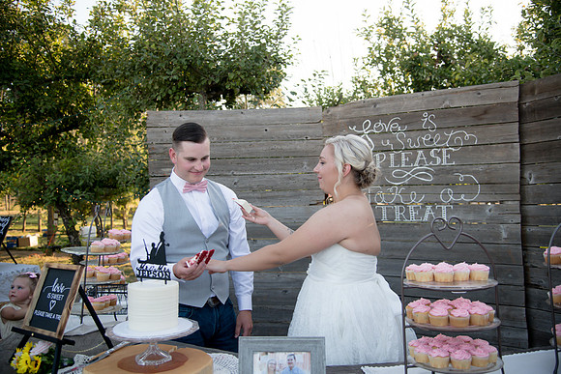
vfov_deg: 38.9
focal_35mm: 34
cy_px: 187
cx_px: 280
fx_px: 530
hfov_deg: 55.8
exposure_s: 1/400
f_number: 4
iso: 400
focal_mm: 34
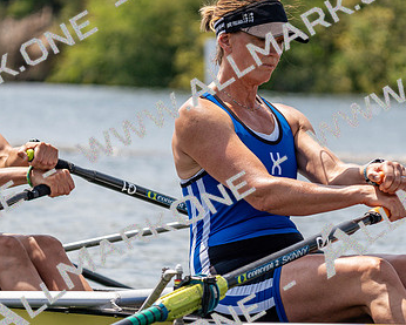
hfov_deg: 6.1
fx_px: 3786
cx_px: 221
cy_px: 167
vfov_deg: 4.9
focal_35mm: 315
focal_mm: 200
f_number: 5.6
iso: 200
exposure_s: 1/1600
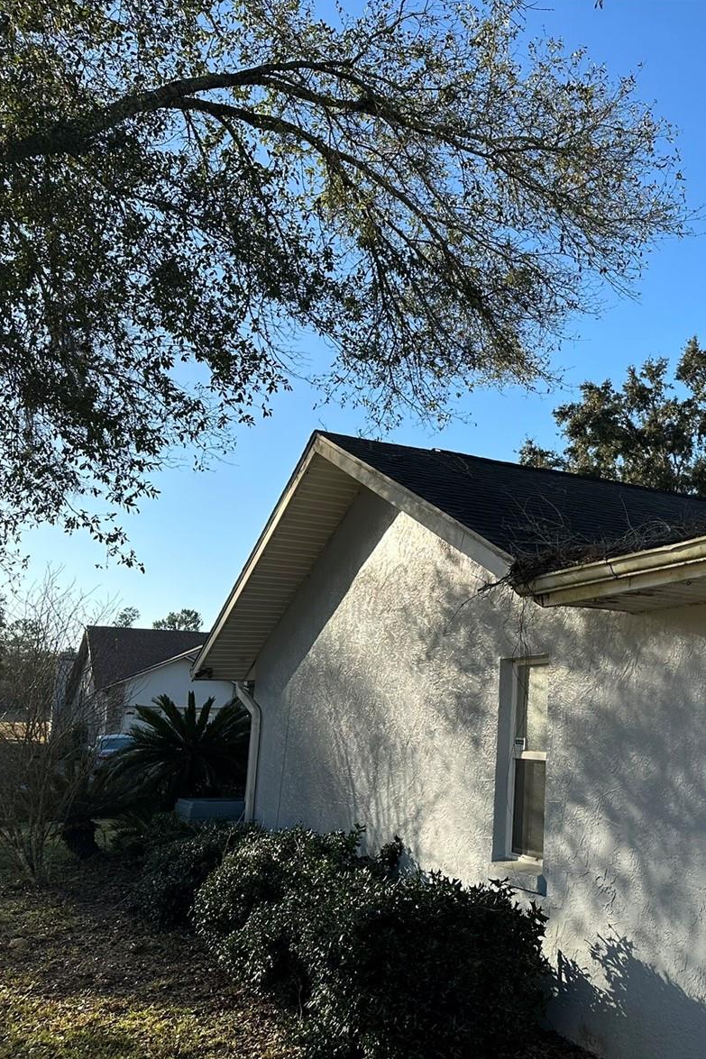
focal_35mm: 34
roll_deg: -1.8
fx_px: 1000
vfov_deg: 55.8
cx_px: 628
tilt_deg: +10.7
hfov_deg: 36.6
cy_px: 537
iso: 80
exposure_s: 1/2203
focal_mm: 6.86
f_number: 1.78
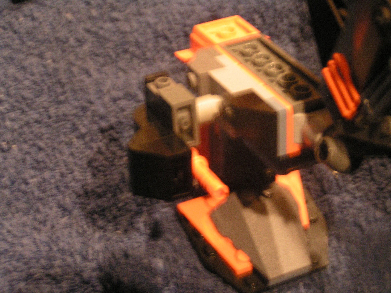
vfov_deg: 14.9
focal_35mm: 99
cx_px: 196
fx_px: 1118
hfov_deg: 19.8
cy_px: 146
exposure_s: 1/1.3
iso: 200
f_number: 3.5
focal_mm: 15.2
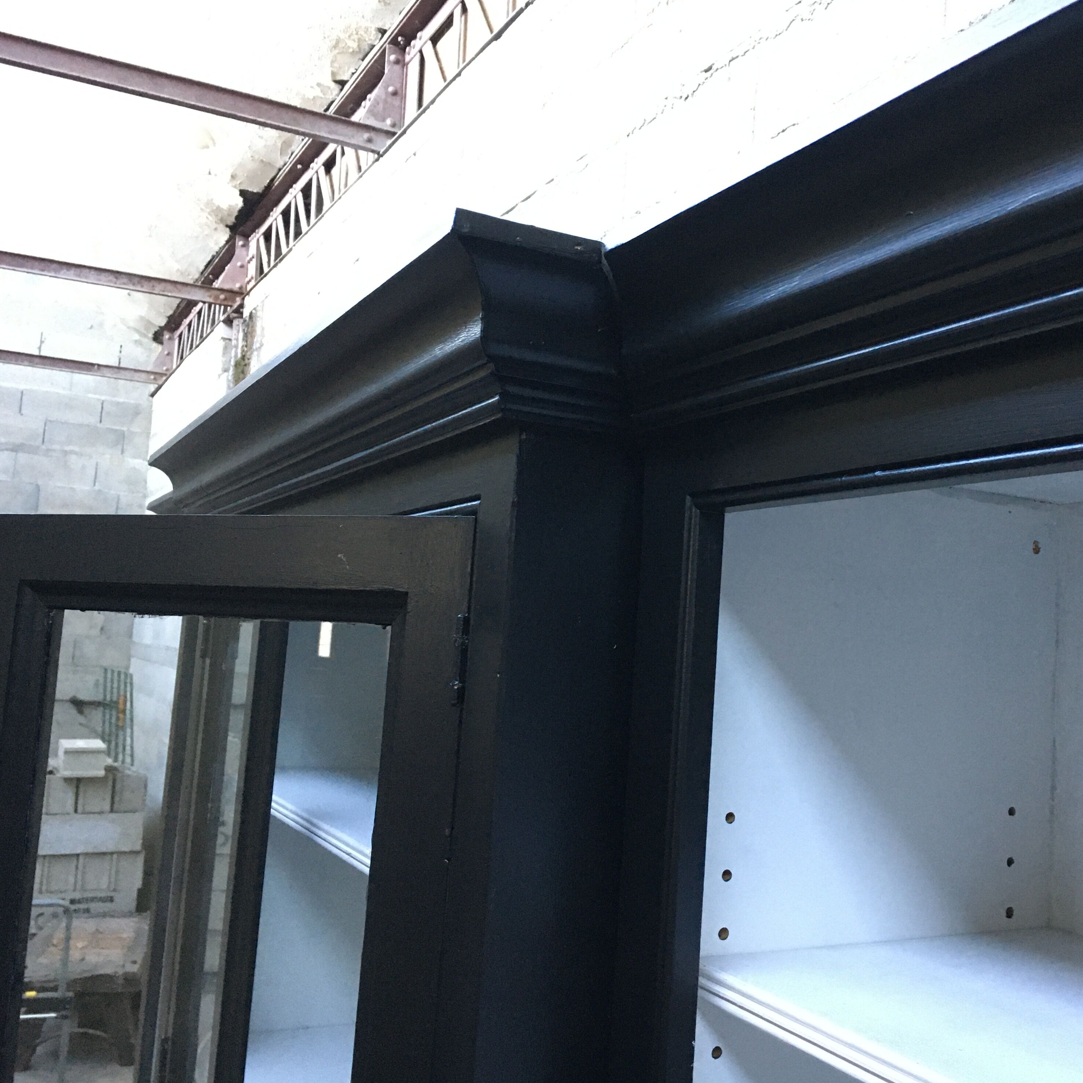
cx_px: 707
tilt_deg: +5.5
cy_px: 535
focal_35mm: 35
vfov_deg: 47.2
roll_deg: -4.2
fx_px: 1239
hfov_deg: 46.6
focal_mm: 4.15
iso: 200
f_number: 2.2
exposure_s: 1/25
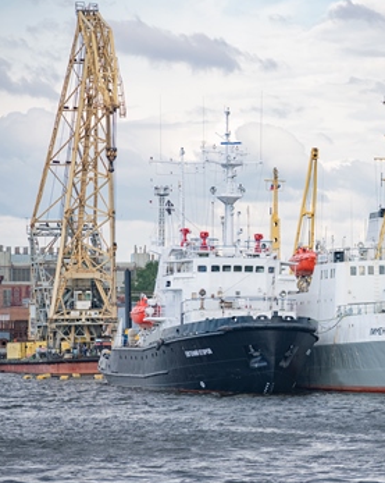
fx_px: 2596
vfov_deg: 10.6
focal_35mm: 182
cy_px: 261
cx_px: 375
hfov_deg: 8.4
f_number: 4.5
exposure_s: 1/320
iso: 100
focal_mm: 105
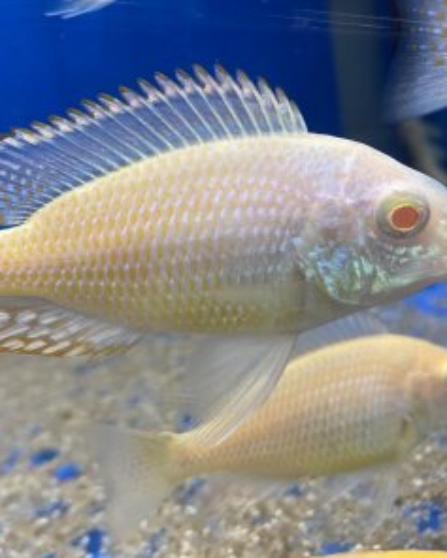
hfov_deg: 44.5
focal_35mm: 33
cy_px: 279
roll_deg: +11.7
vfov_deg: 54.2
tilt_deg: -17.9
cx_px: 207
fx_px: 545
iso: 250
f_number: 1.8
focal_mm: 4.25
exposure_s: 1/50
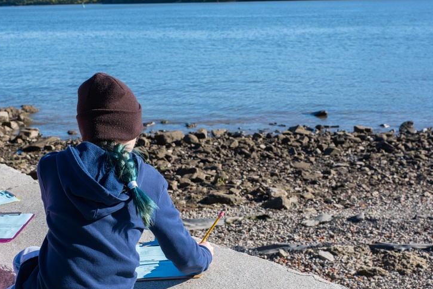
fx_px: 662
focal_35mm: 55
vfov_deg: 24.6
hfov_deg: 36.2
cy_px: 149
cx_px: 201
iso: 100
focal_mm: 50
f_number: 10
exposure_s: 1/100
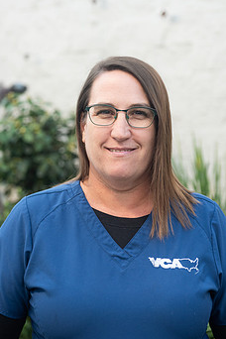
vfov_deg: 22.1
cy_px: 151
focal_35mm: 92
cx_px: 117
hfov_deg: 14.9
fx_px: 866
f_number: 4
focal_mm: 70
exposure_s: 1/200
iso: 400
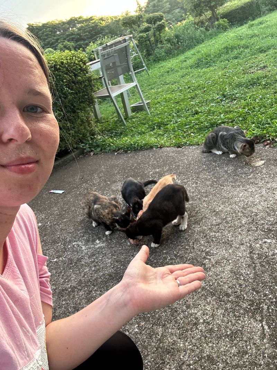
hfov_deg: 46.8
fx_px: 320
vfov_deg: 60.0
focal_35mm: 30
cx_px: 138
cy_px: 185
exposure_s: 1/106
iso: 80
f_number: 1.9
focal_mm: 2.69
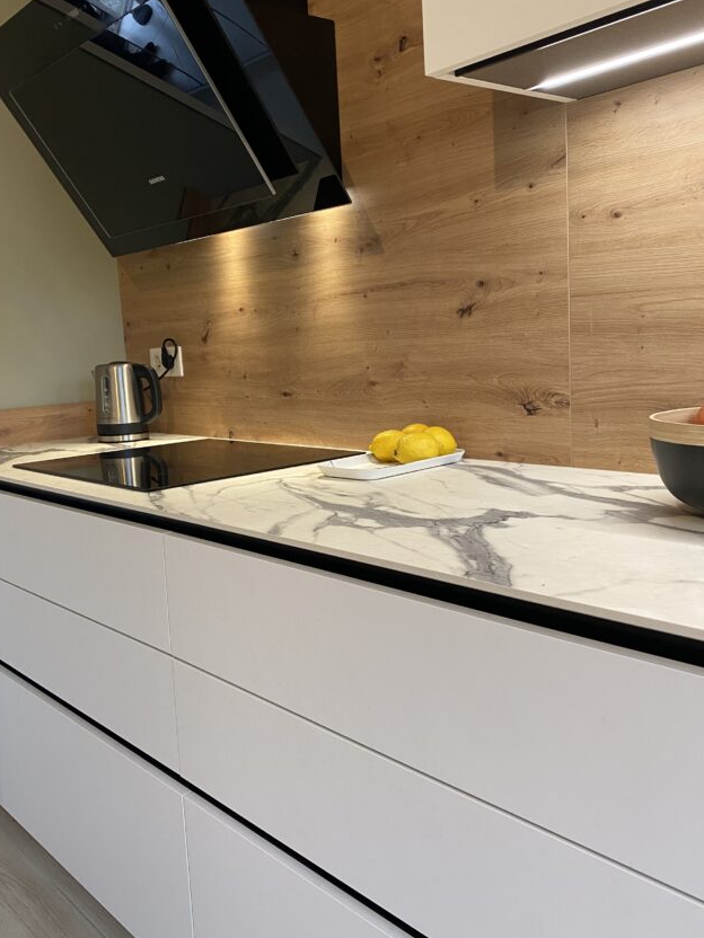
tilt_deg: -6.8
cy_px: 453
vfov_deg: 56.8
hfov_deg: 44.0
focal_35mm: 32
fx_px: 868
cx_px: 296
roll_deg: +3.1
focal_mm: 4.25
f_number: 1.8
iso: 100
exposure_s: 1/50
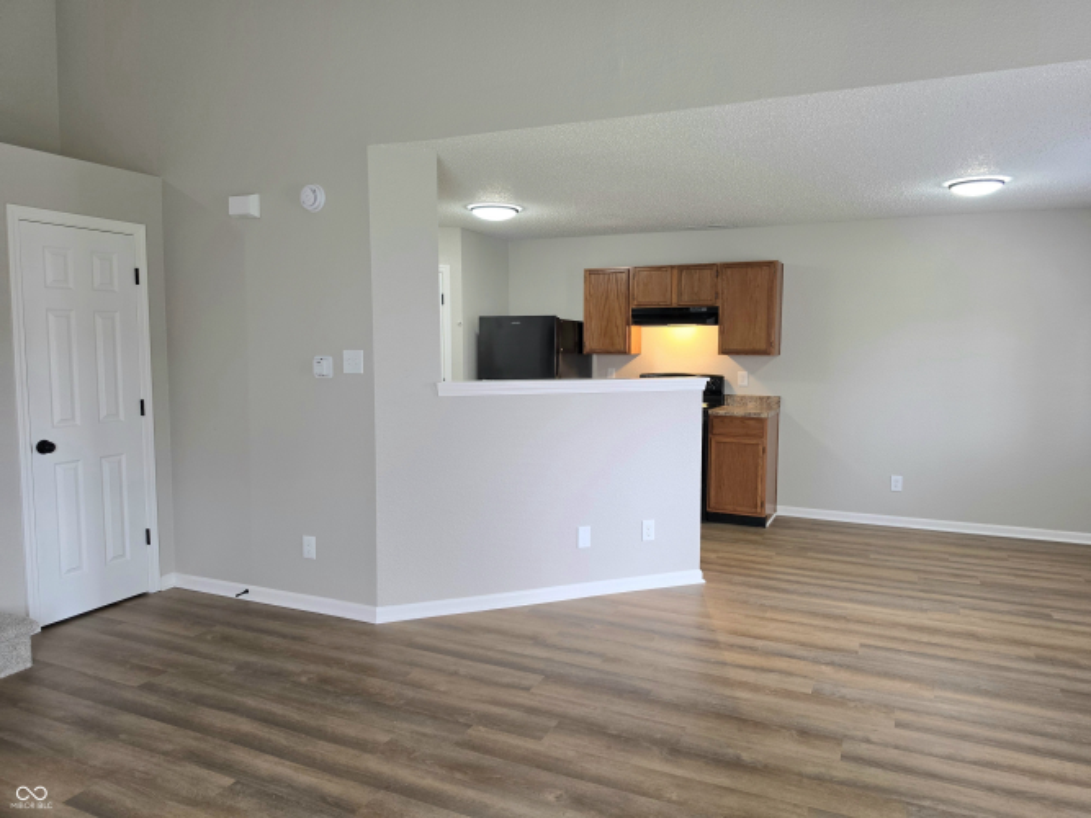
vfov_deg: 58.9
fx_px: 725
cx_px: 546
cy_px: 409
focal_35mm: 23
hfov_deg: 73.9
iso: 200
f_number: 1.4
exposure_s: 1/120
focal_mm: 6.5
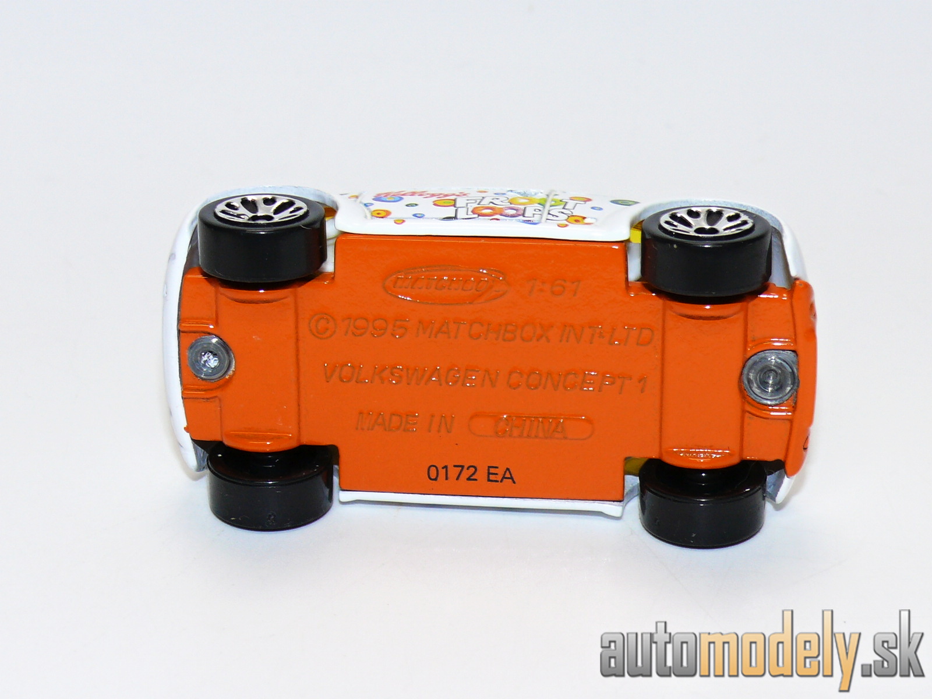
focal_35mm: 110
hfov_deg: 17.9
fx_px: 2962
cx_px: 466
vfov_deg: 13.5
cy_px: 350
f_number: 4
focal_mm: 13.9
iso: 100
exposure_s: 1/30
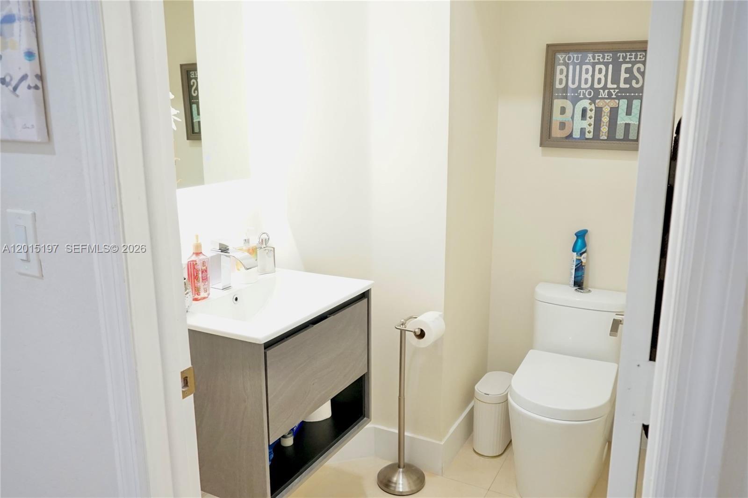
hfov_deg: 65.5
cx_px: 374
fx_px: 582
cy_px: 249
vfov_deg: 46.4
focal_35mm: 28
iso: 1600
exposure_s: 1/60
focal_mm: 19
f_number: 3.5
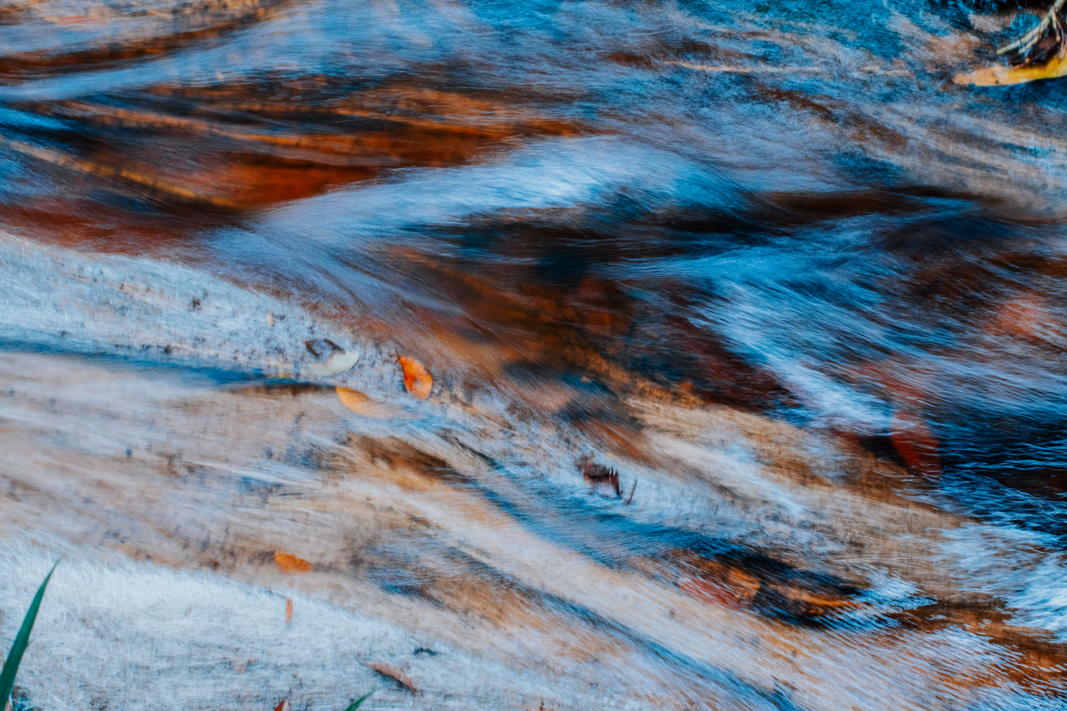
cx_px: 534
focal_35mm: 75
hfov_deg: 27.0
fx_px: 2223
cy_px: 356
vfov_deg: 18.2
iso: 160
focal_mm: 50
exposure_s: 1/4
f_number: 8
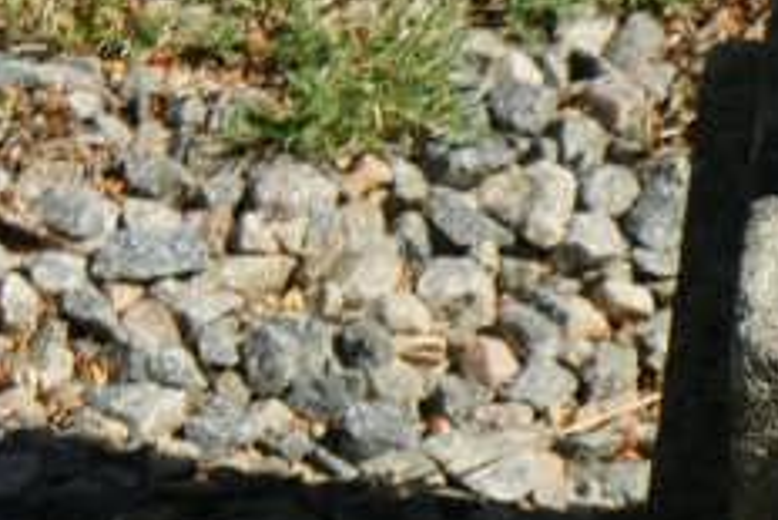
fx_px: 11720
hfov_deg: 3.8
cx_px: 1603
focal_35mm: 542
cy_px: 617
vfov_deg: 2.5
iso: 200
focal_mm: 70
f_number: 10
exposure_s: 1/250
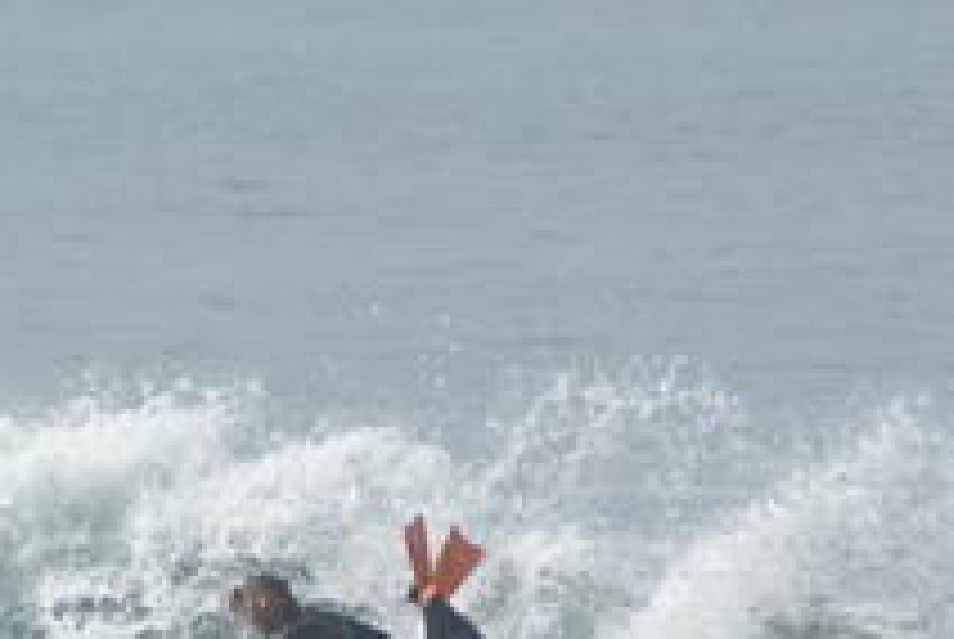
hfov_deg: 1.8
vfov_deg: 1.2
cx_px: 356
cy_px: 788
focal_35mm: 1168
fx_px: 30995
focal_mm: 300
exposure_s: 1/800
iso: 200
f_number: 8
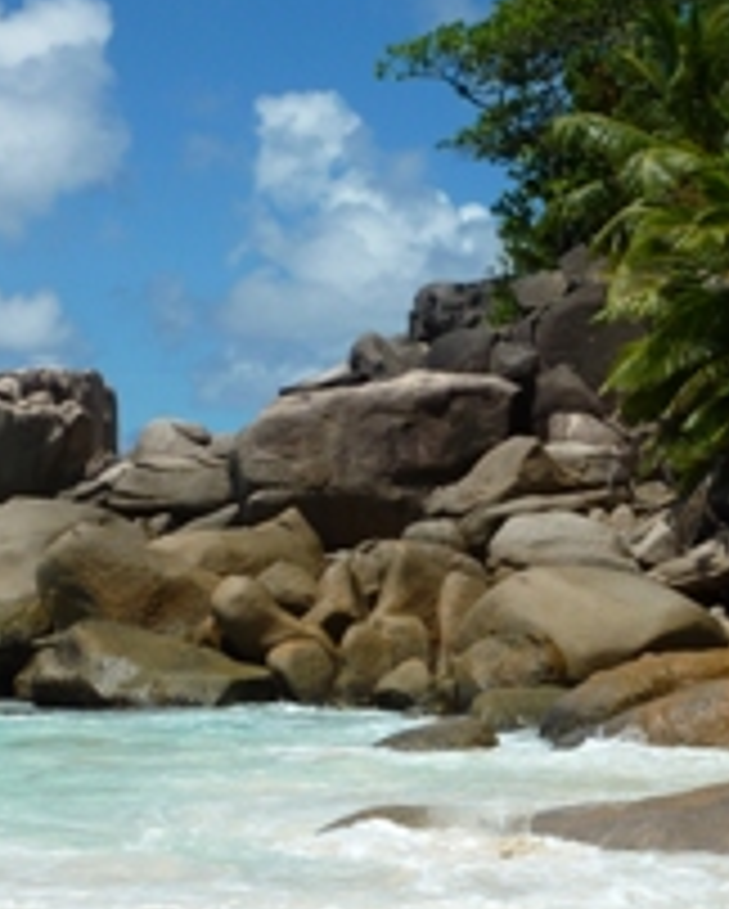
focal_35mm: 87
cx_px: 266
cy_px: 441
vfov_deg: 22.0
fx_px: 2343
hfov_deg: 17.7
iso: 80
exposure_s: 1/640
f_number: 5.6
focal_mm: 7.3
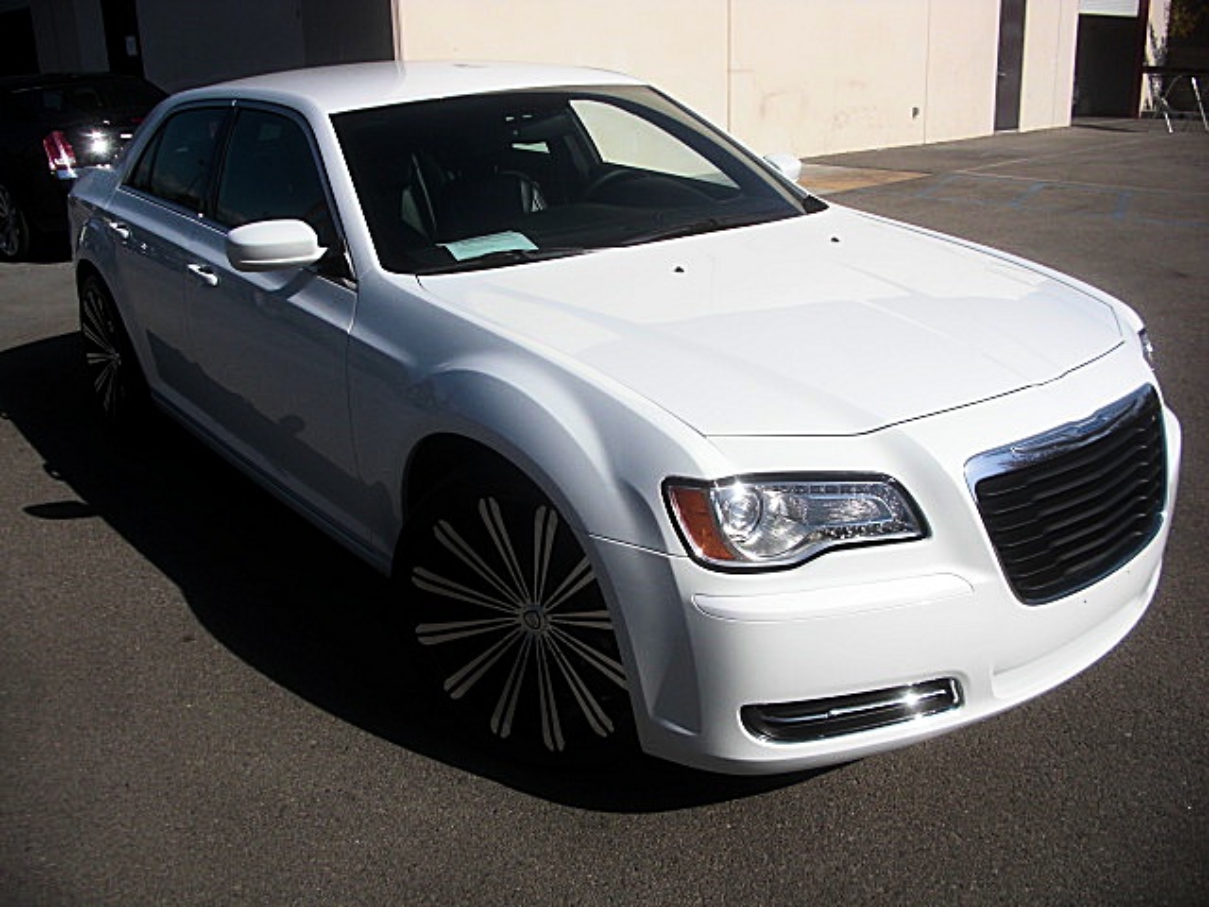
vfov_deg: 39.7
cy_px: 454
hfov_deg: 51.4
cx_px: 604
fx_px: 1257
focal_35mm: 36
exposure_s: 1/250
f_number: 7.9
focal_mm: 6.3
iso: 50
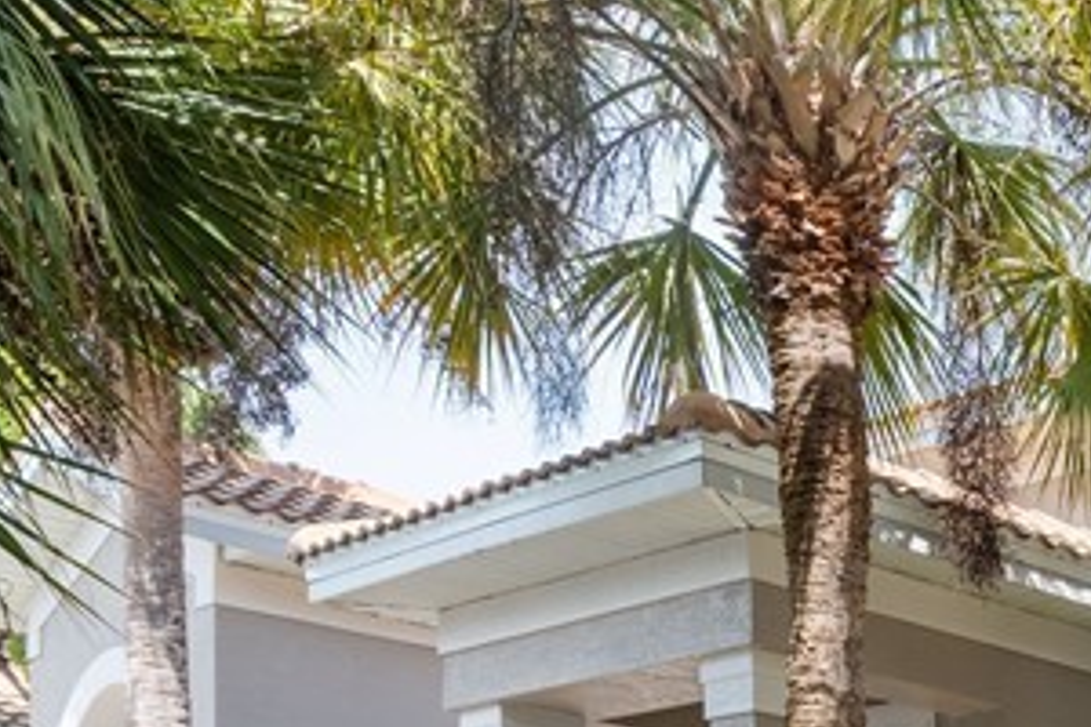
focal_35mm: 58
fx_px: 1758
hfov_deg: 24.5
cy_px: 1127
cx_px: 1735
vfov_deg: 19.9
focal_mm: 16
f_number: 8
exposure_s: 1/2500
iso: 400
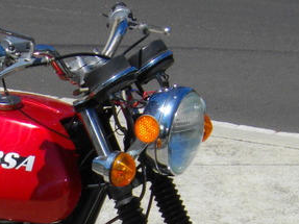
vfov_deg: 8.5
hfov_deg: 11.3
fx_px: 1494
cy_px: 288
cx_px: 15
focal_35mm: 173
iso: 100
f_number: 7.9
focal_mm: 11
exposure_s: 1/250
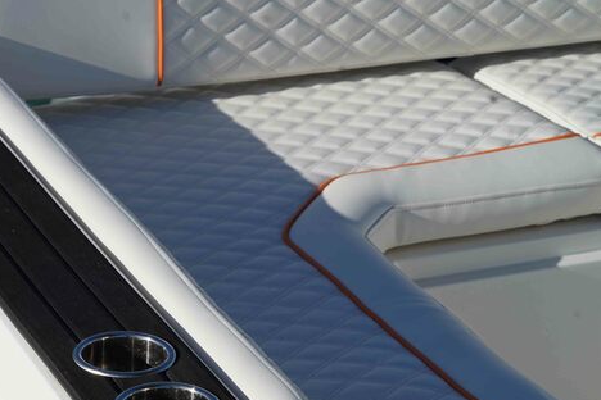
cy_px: 299
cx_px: 94
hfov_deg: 16.5
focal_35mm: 123
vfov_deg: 11.1
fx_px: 2053
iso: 100
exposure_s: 1/250
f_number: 11
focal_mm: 72
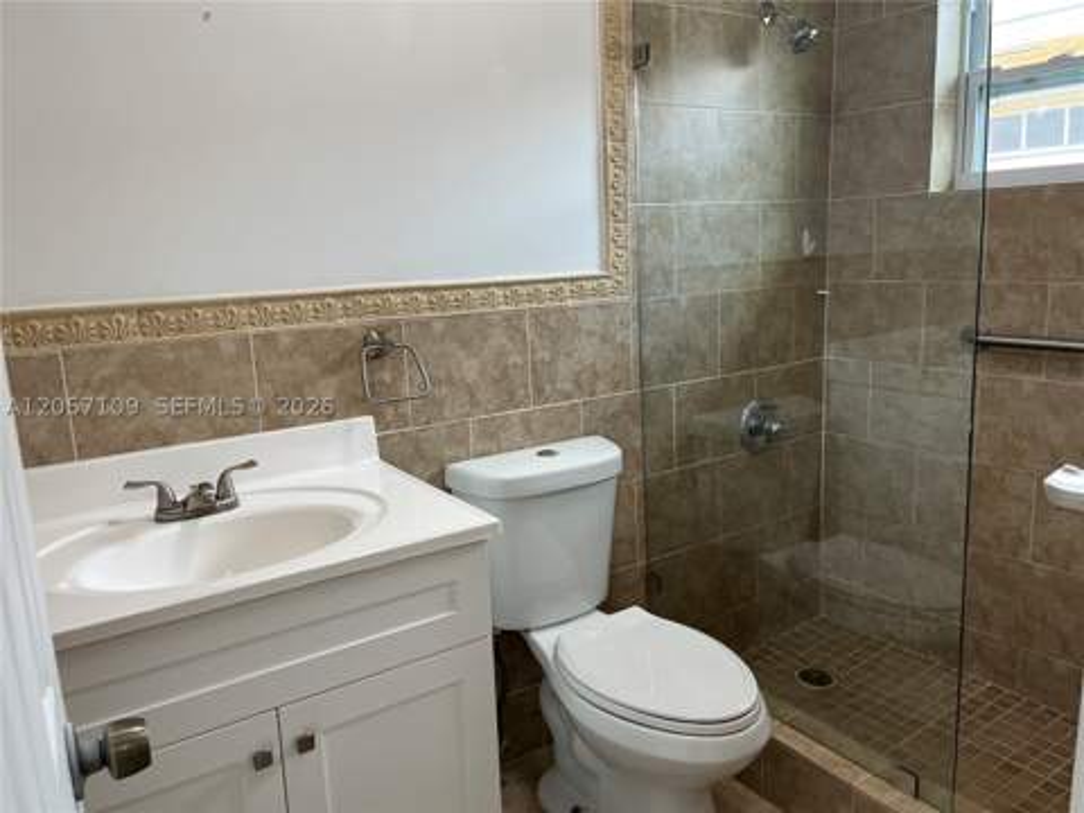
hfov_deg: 67.3
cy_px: 406
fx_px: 814
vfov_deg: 53.1
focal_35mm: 26
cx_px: 542
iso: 100
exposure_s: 1/120
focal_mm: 5.1
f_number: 1.6
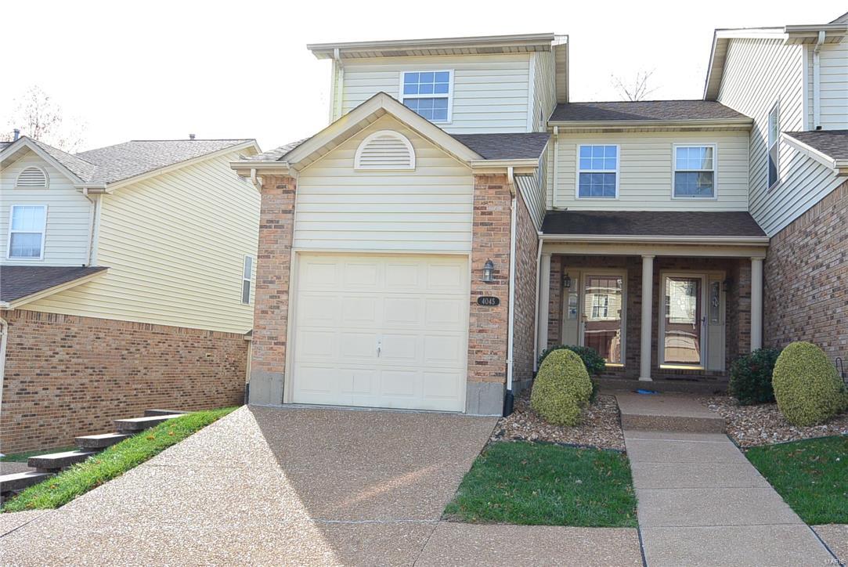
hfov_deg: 54.4
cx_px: 424
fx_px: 825
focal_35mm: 35
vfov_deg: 37.9
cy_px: 284
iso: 100
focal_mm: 13
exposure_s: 1/160
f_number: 5.6
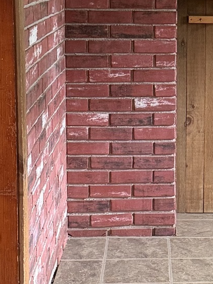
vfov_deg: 19.4
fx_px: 828
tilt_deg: -7.6
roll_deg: -0.3
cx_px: 196
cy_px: 100
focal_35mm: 101
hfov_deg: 14.5
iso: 800
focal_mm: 6.76
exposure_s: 1/40
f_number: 1.78
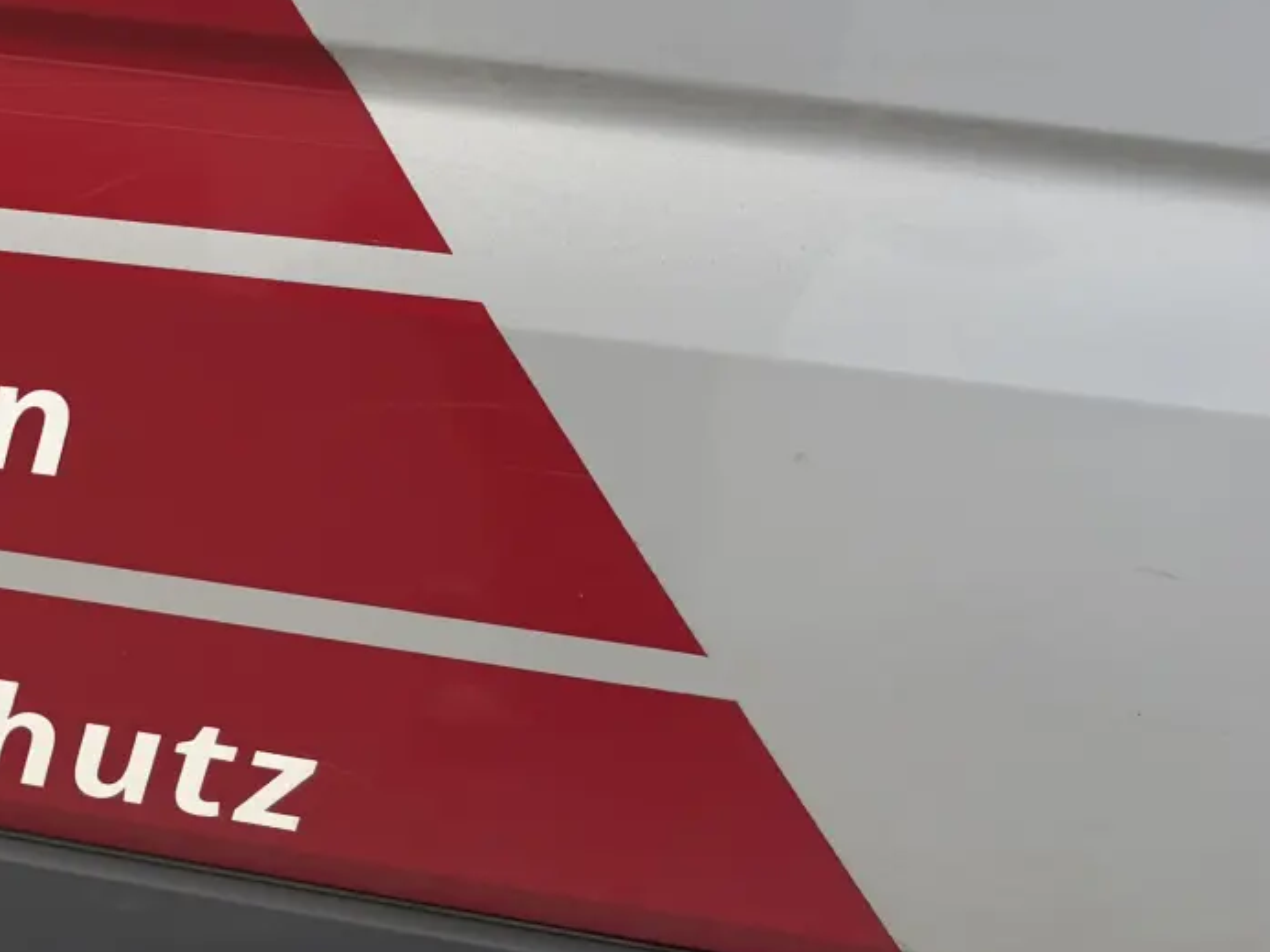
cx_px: -236
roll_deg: +3.0
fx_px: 2642
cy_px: 381
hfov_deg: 24.6
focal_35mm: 72
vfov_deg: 20.4
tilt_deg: -22.8
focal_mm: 5.96
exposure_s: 1/121
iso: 100
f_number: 1.6
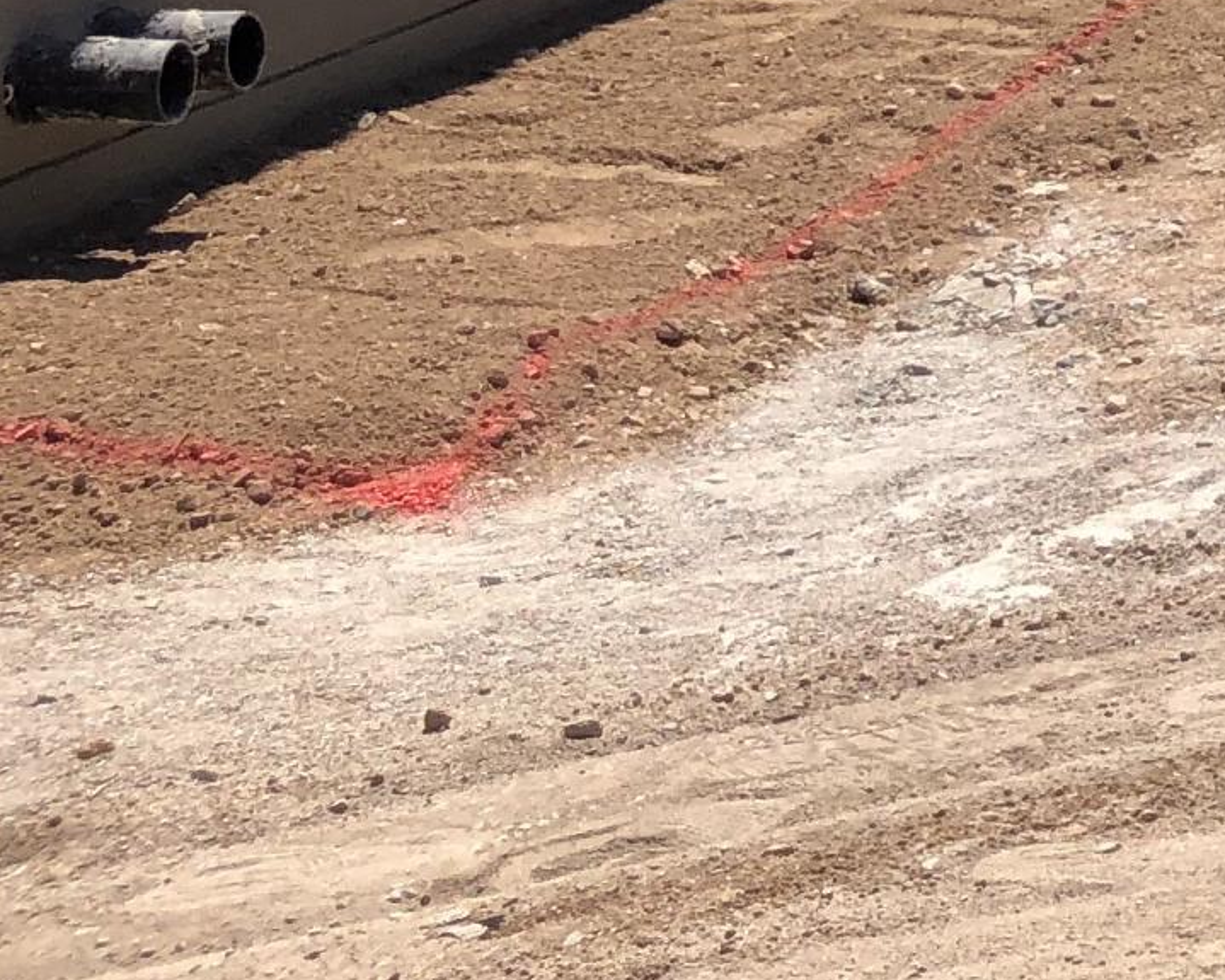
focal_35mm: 114
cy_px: -637
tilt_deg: +0.1
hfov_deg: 13.9
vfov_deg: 12.6
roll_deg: -2.2
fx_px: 4133
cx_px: 2542
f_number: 1.8
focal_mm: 4
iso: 20
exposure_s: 1/1736
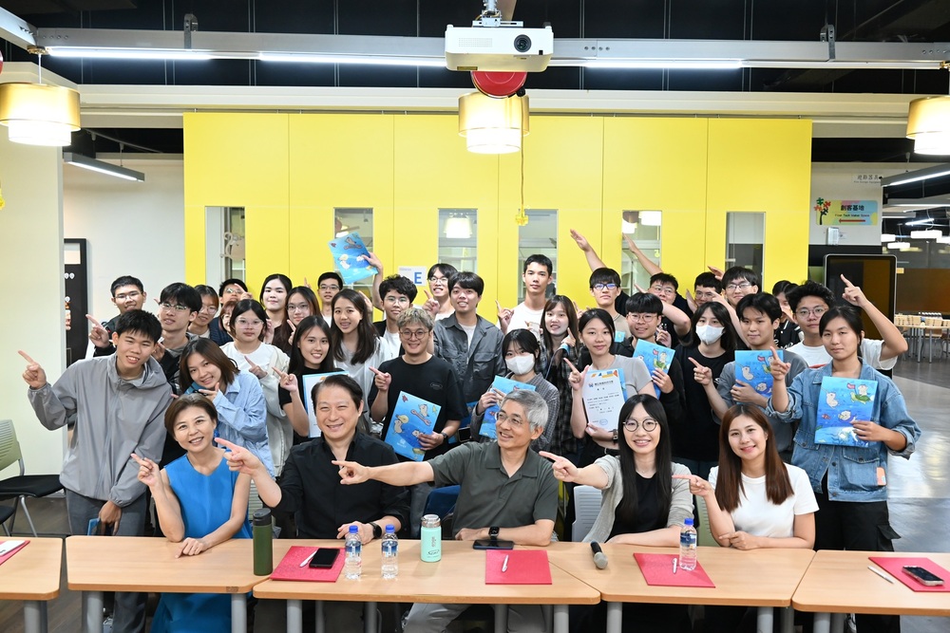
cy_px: 316
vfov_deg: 43.0
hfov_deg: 61.1
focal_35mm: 30
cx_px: 475
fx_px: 805
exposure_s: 1/125
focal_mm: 30.5
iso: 2800
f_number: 4.5
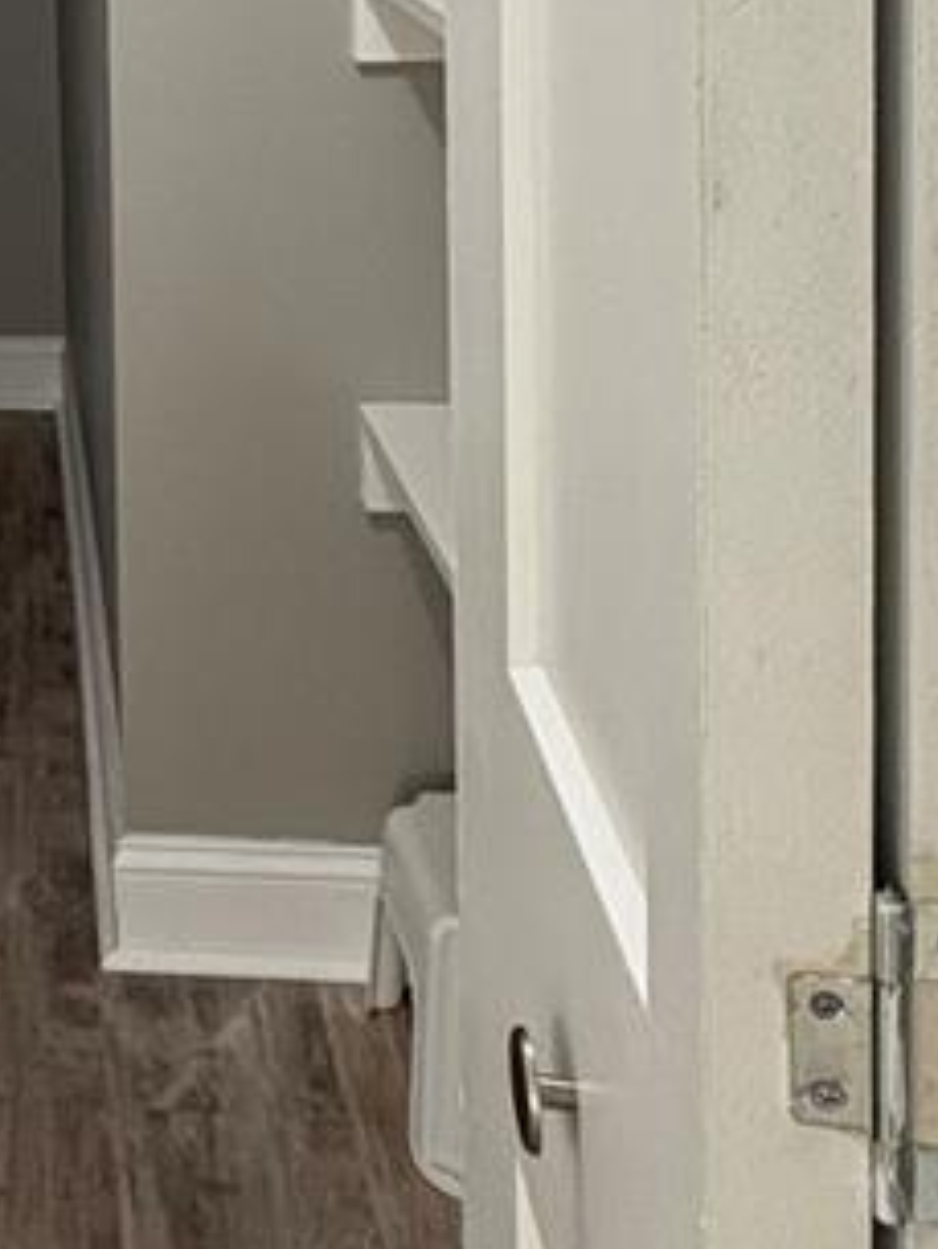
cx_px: -385
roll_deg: +2.9
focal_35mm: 55
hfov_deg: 22.7
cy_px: -82
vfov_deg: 31.5
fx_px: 1986
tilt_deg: -4.7
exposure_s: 1/60
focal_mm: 2.22
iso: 250
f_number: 2.2
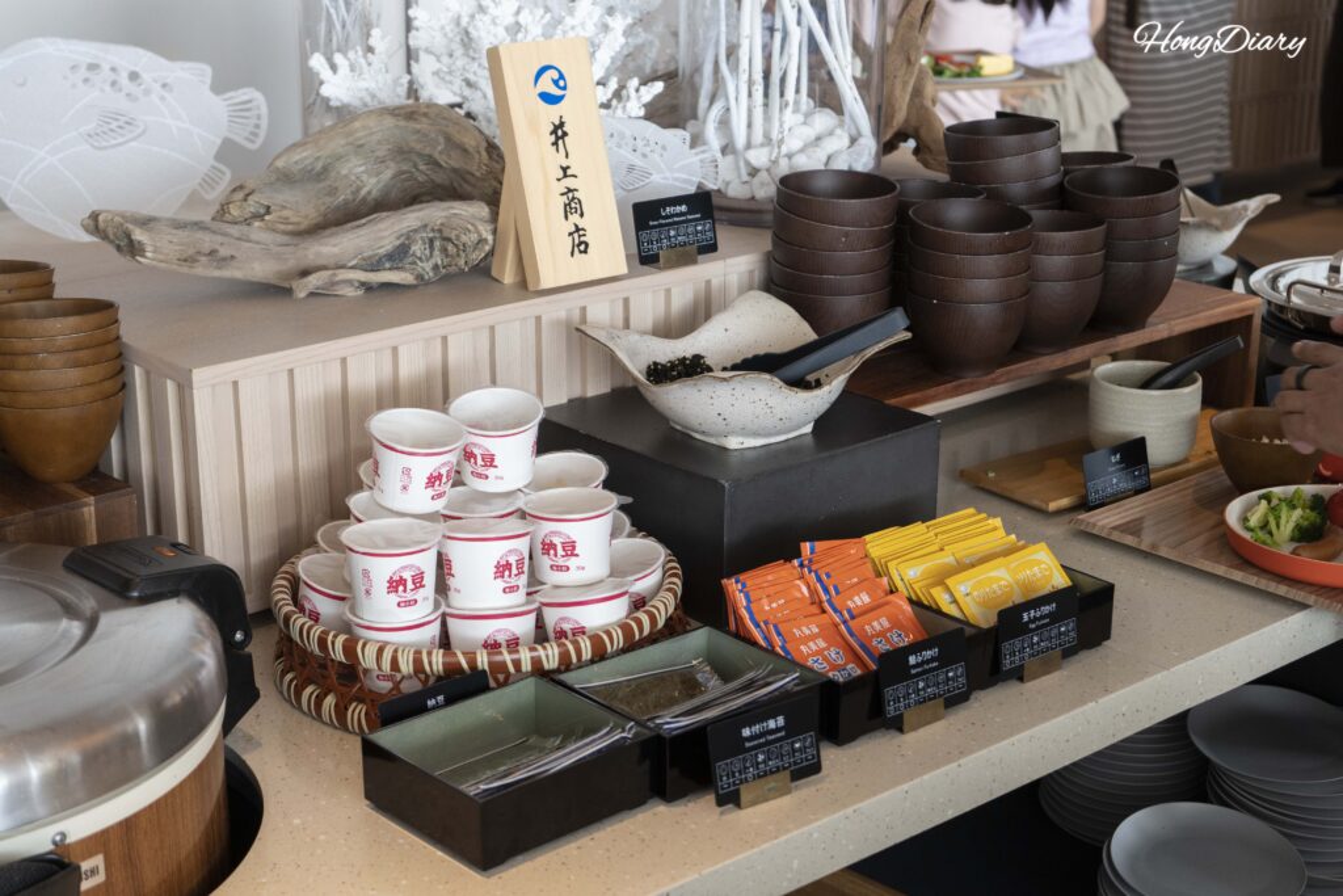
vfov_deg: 22.6
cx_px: 672
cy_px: 448
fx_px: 2238
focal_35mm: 60
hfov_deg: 33.4
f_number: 5.6
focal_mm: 60
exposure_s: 1/160
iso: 1600
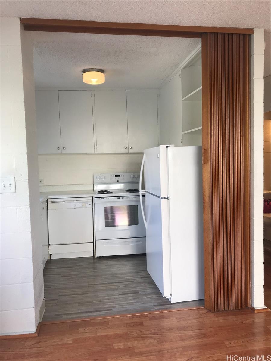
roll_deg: +1.5
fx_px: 292
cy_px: 180
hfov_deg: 49.7
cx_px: 136
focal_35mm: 28
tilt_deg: -3.7
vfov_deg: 63.4
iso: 25
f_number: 1.8
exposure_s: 1/60
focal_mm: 3.99
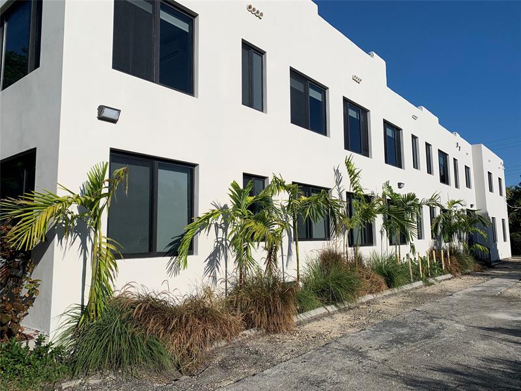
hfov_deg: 67.3
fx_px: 391
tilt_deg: +7.7
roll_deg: +0.2
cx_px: 260
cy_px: 196
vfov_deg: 53.1
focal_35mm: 26
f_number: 1.8
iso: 25
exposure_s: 1/5714
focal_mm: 4.25
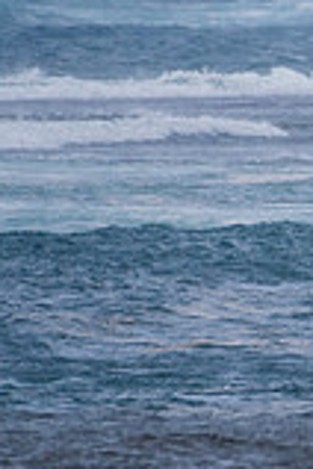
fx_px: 29015
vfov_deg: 0.9
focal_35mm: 2225
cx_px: 875
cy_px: 213
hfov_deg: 0.6
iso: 180
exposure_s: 1/2000
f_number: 5.6
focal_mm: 500
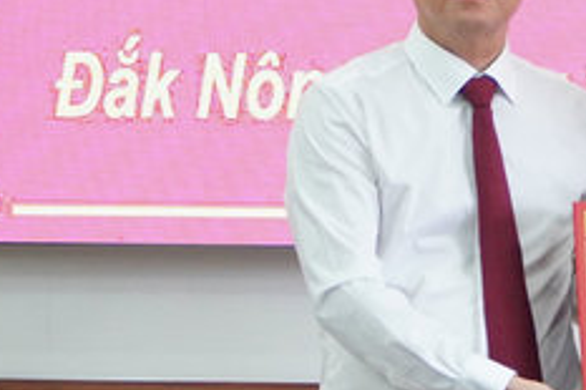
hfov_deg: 9.5
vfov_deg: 6.3
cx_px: 621
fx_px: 3513
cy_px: 143
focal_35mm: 216
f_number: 4
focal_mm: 62
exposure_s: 1/100
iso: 1250
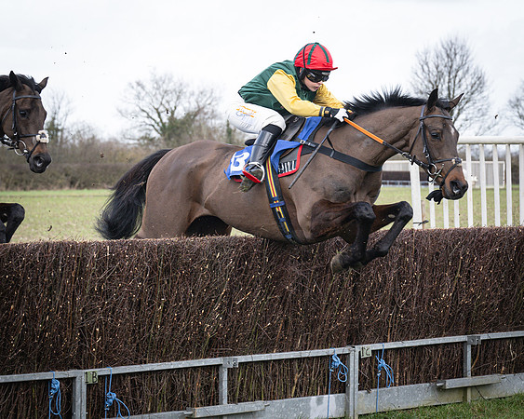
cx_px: 358
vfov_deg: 10.4
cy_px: 186
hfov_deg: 12.9
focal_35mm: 149
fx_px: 2308
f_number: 4
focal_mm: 70
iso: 400
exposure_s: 1/800
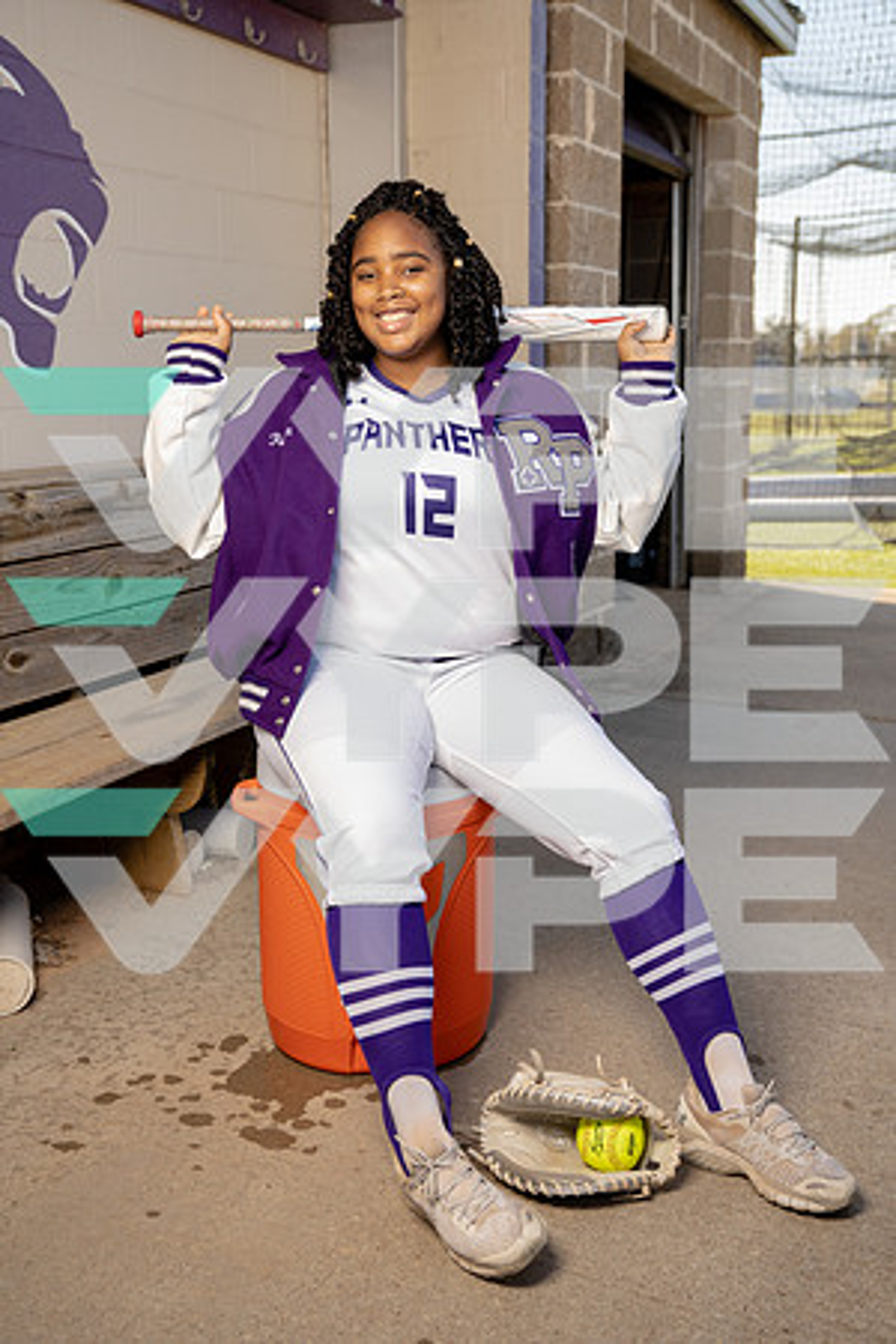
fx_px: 1493
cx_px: 448
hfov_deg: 33.4
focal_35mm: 40
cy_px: 672
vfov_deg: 48.5
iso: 100
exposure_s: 1/250
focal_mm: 40
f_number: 4
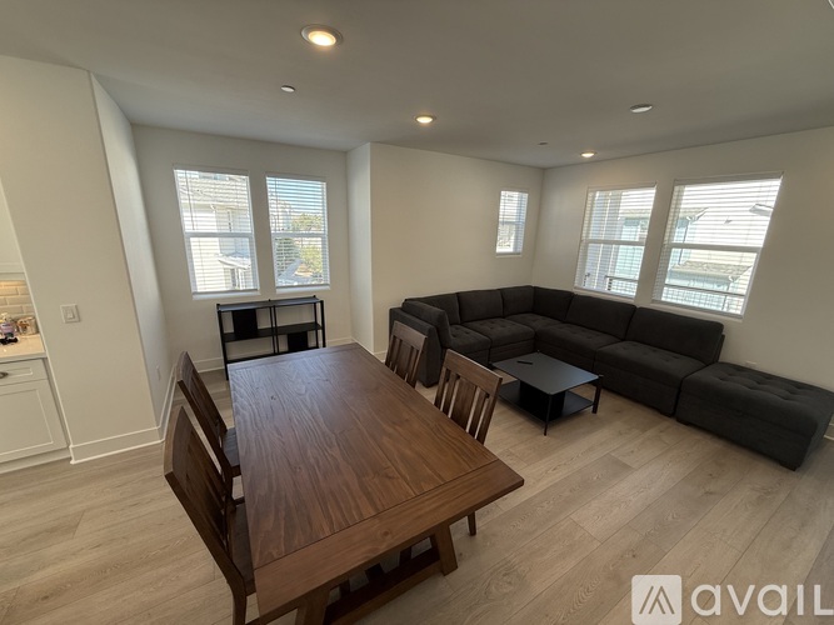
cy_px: 312
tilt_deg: -14.8
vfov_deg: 85.7
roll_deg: -1.4
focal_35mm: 14
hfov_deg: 102.1
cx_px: 417
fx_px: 337
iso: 64
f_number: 2.2
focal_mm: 2.22
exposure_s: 1/129
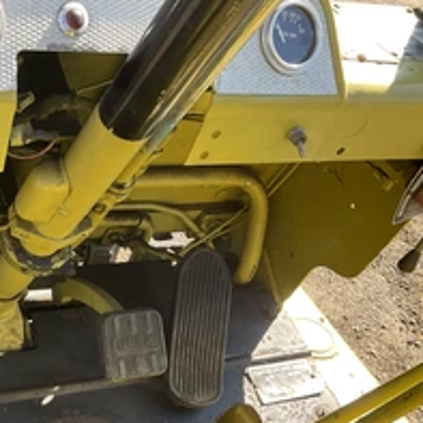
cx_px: 47
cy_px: 305
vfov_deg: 32.3
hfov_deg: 31.4
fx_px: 719
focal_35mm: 52
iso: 20
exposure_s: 1/159
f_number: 1.8
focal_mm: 3
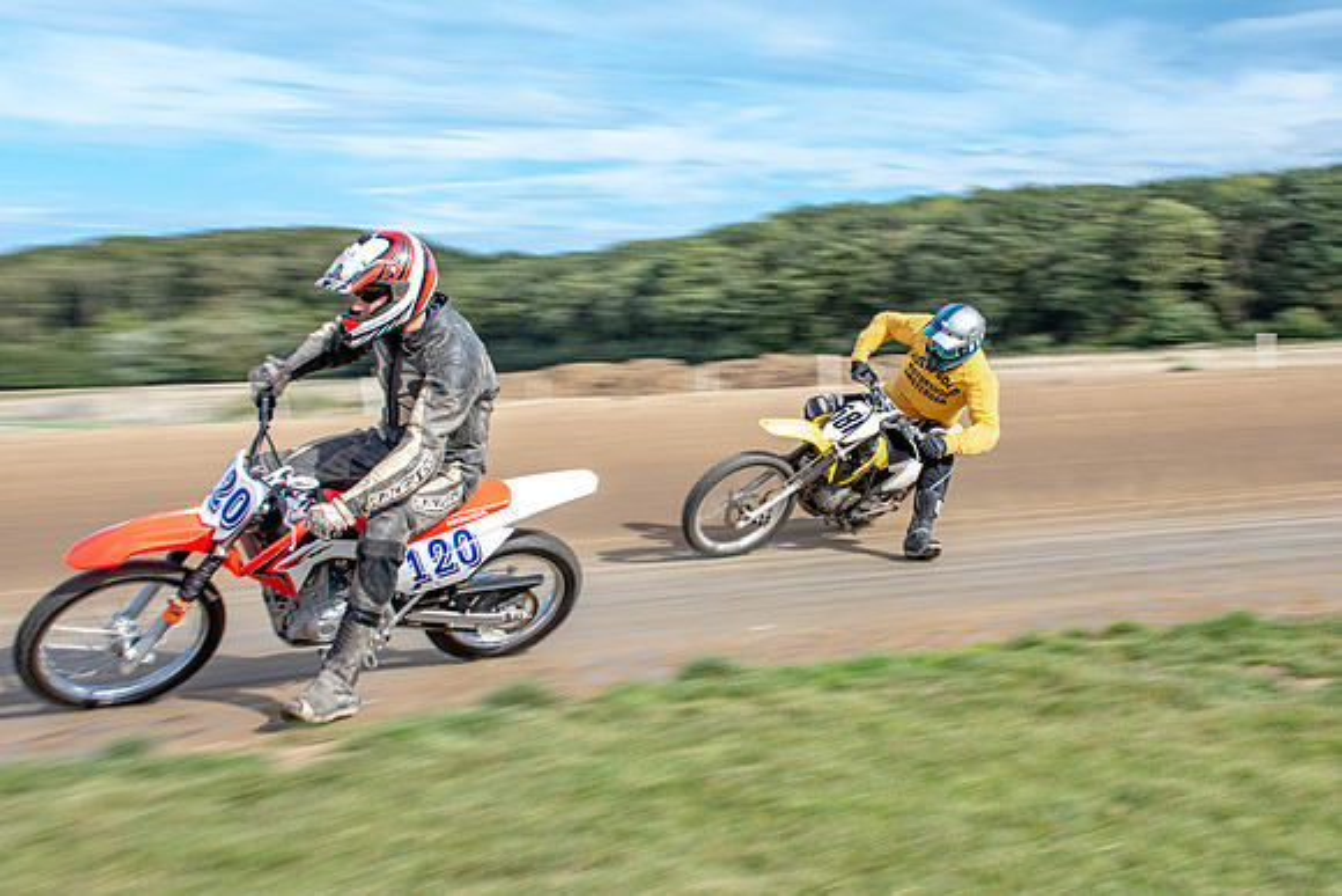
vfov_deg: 25.2
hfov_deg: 37.0
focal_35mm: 54
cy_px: 405
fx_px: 2004
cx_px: 714
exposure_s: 1/125
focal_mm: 32
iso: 125
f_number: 8
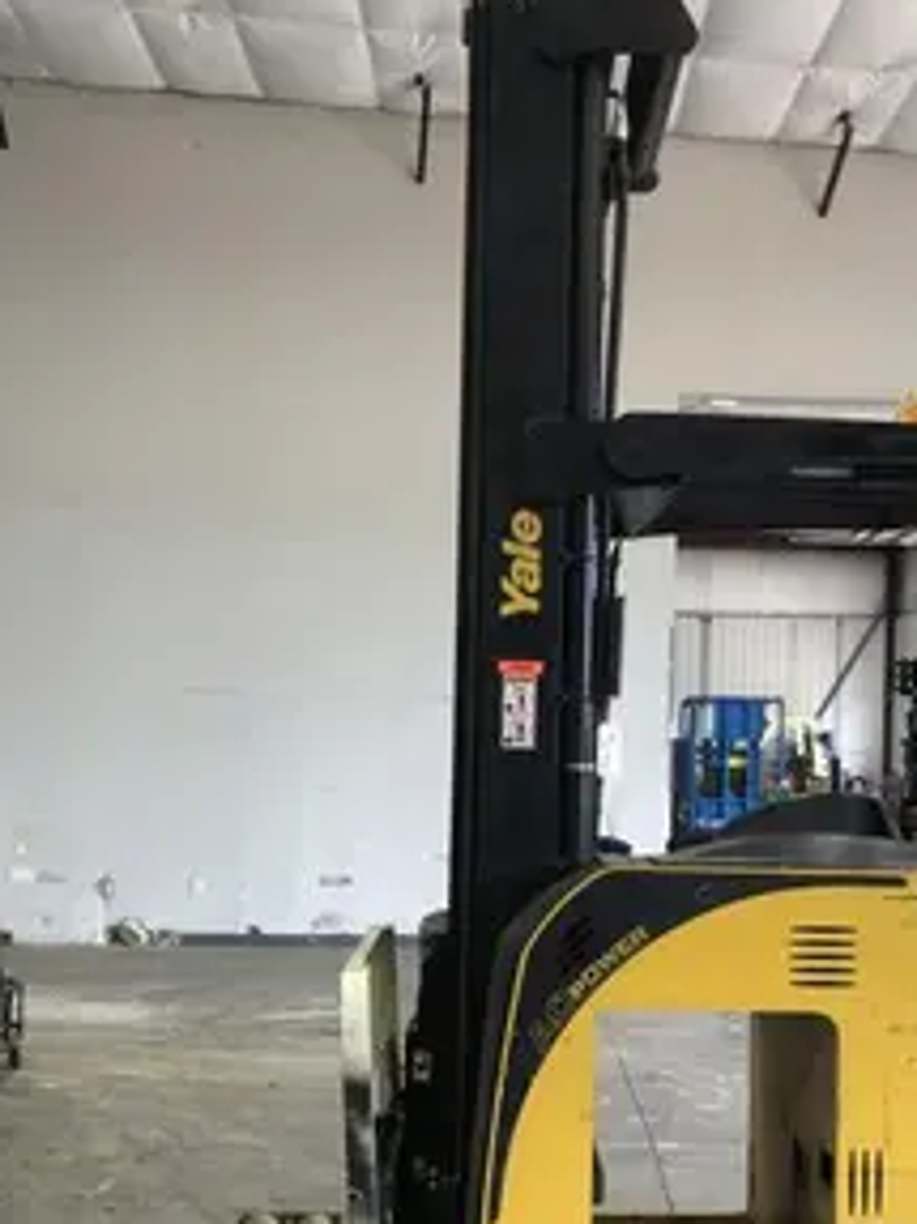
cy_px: 729
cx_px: 550
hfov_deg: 36.7
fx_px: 1379
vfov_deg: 47.6
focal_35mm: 39
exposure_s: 1/30
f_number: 1.8
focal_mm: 4
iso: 25
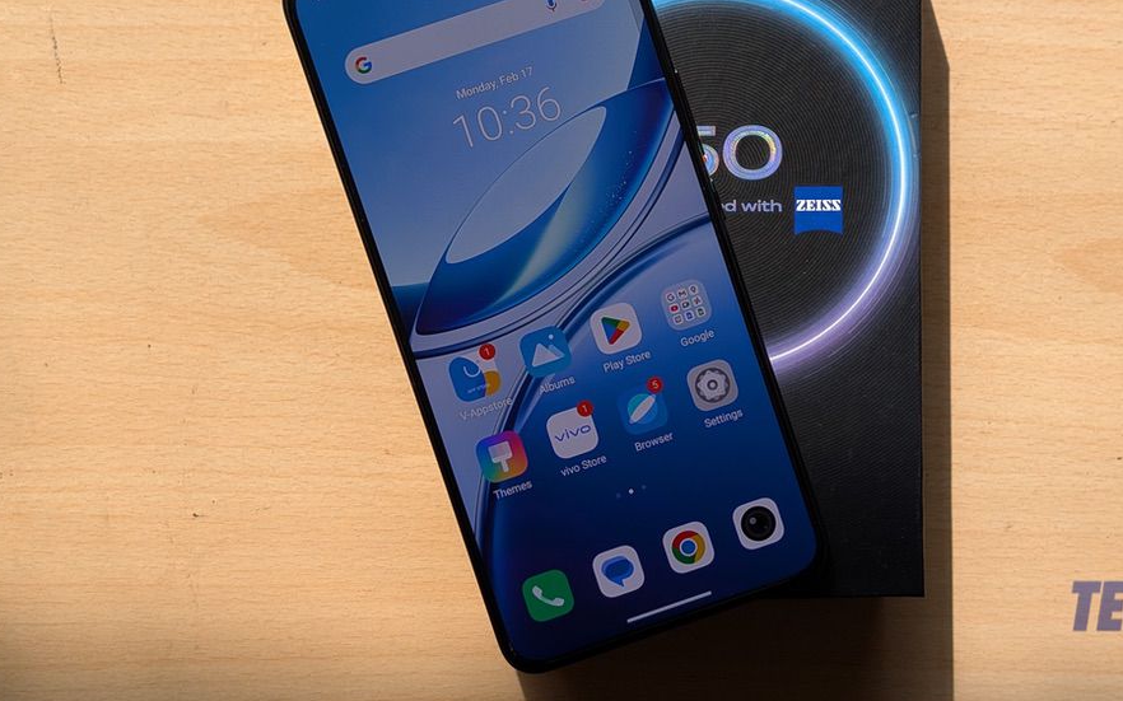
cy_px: 233
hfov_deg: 34.5
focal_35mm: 59
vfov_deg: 21.9
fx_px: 1805
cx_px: 621
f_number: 1.68
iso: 20
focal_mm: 6.9
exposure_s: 1/338
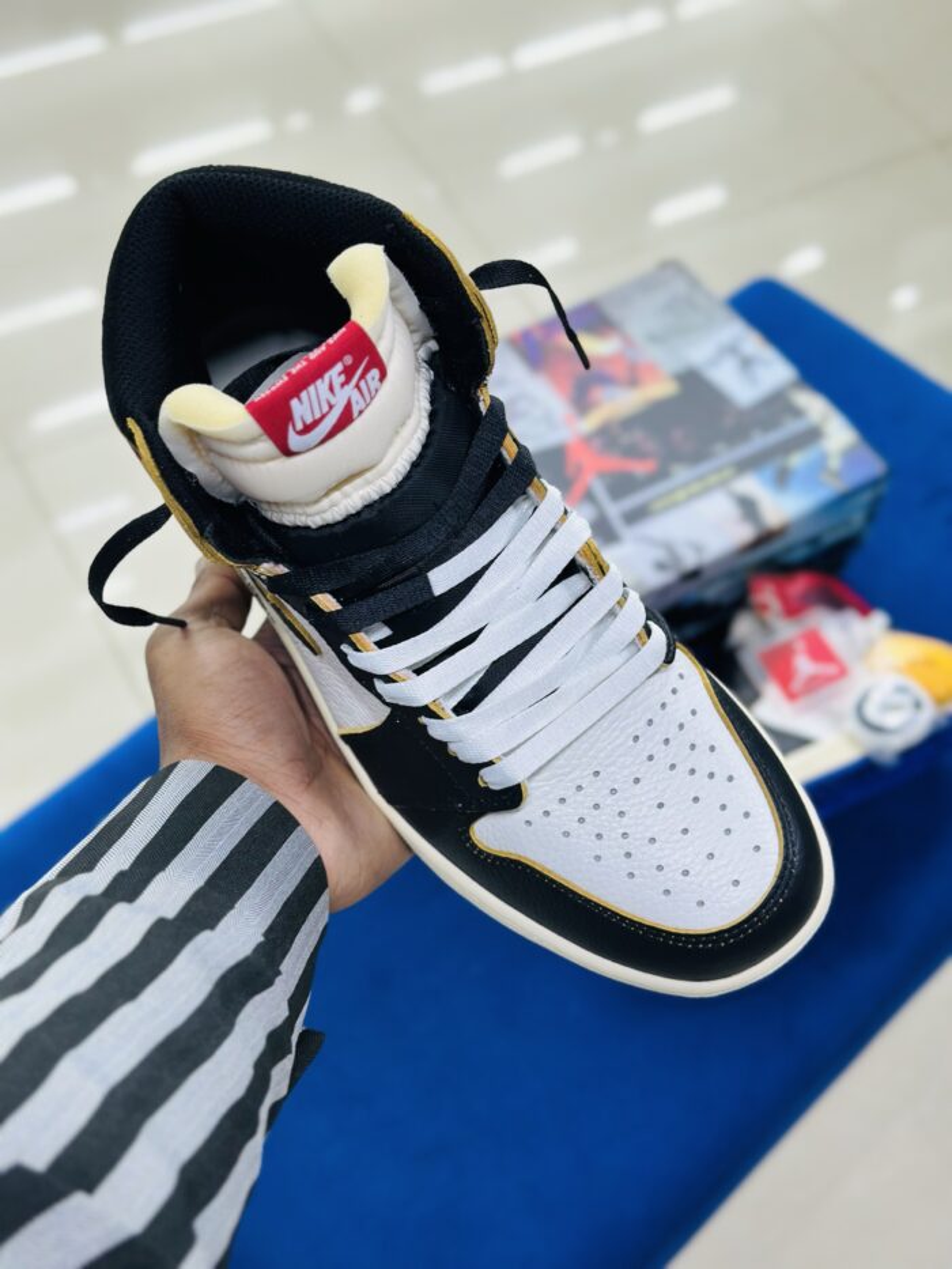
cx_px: 476
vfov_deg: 39.7
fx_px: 1760
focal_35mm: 48
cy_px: 634
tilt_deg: -52.9
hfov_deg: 30.3
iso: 64
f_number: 1.78
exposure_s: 1/100
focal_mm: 6.86
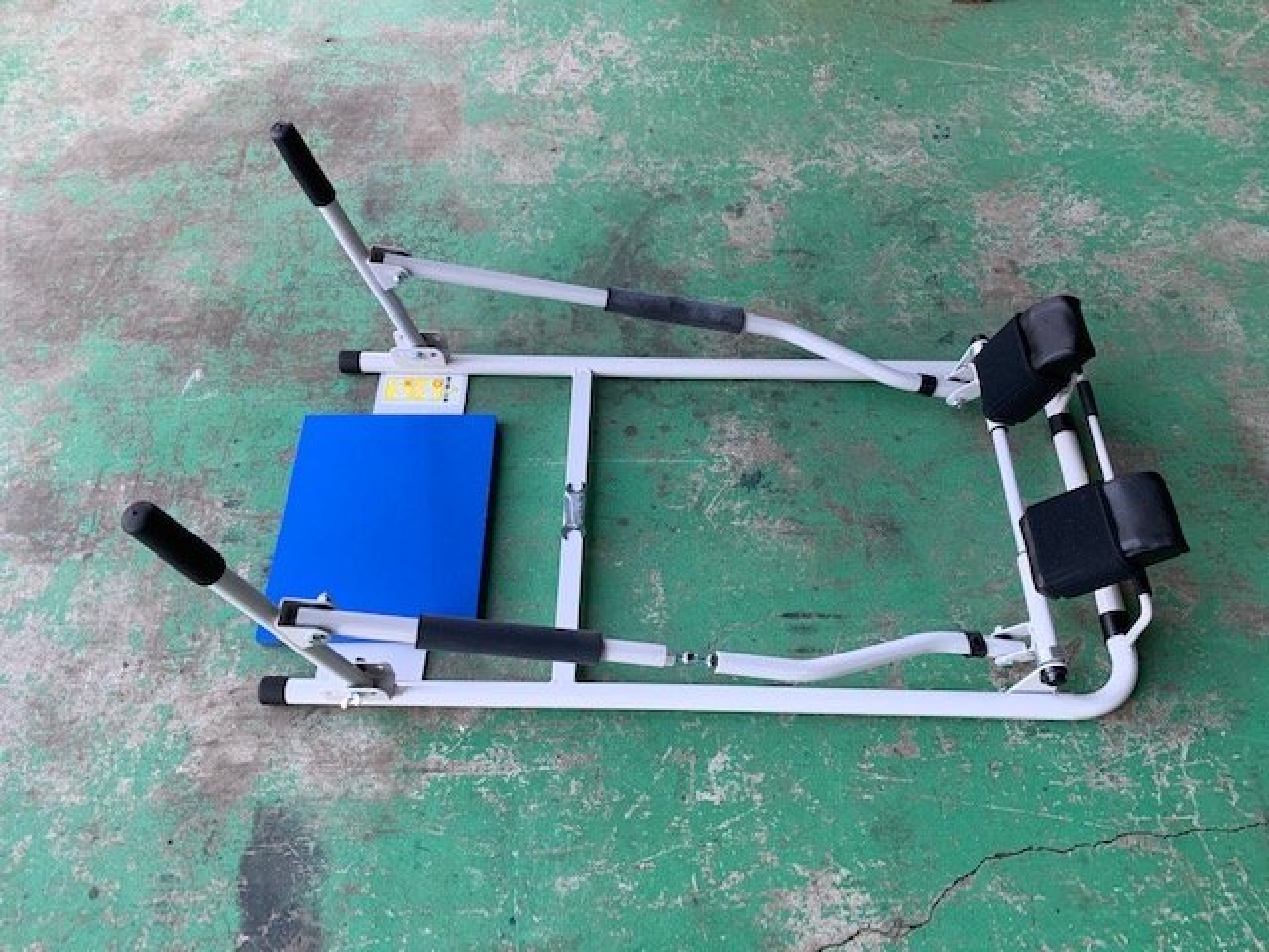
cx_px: 634
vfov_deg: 53.1
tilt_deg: -57.0
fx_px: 953
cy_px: 476
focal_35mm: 26
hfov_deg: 67.3
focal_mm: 4.25
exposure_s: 1/60
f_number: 1.8
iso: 80
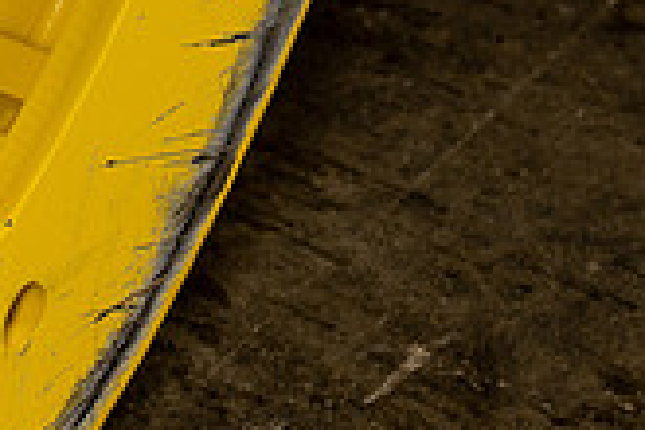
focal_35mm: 370
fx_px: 6629
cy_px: 143
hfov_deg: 5.5
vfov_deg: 3.7
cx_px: -125
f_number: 5.6
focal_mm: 105
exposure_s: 1/160
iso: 640
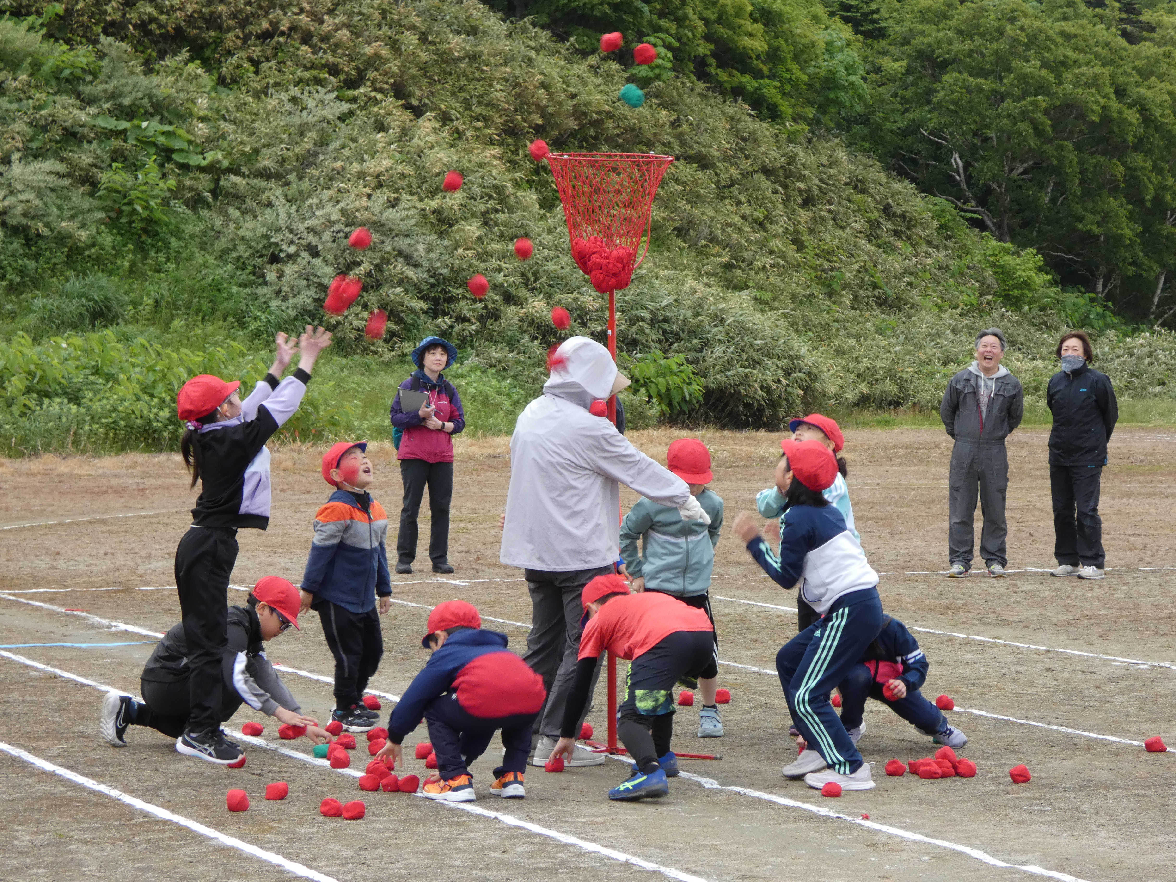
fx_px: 3465
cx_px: 588
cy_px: 441
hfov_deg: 19.3
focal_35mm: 102
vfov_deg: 14.5
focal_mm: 18.3
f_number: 4.9
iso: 200
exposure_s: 1/80
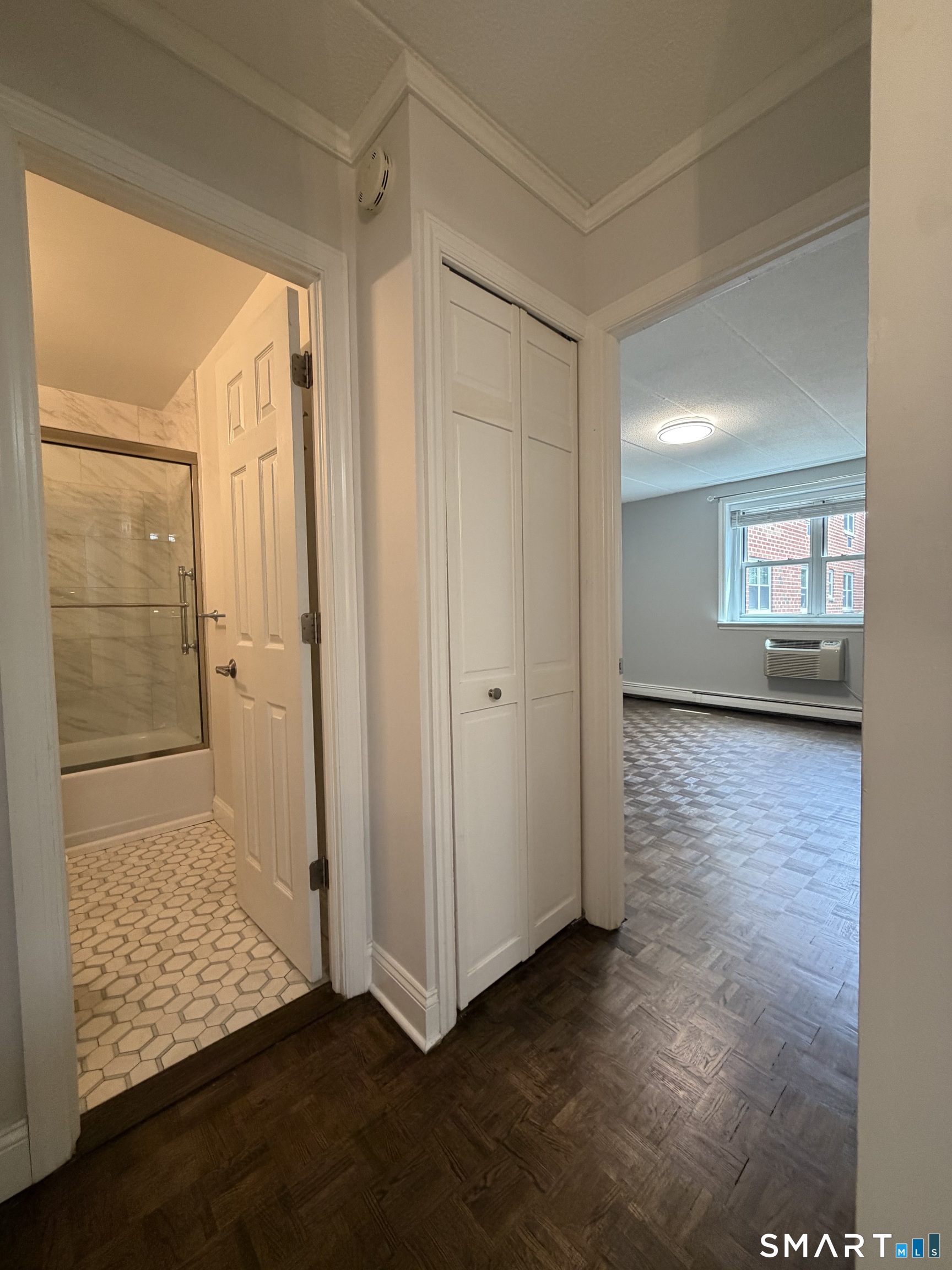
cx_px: 476
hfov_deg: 85.7
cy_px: 635
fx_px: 513
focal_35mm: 14
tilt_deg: -2.5
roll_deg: +1.4
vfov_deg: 102.1
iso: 250
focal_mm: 2.22
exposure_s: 1/60
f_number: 2.2
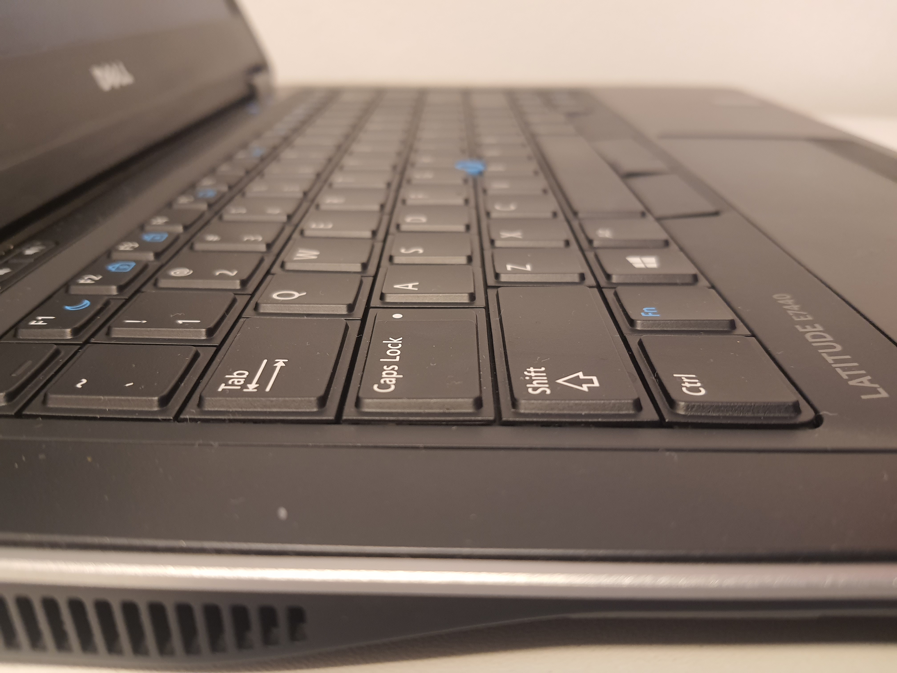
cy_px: 336
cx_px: 448
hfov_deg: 67.3
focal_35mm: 26
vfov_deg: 53.1
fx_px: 674
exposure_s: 1/60
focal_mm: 4.32
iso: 160
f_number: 1.7
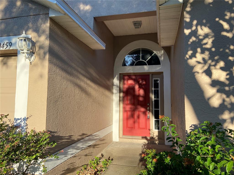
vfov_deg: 53.1
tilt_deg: +4.3
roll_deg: -0.9
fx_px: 176
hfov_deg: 67.3
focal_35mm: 26
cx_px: 117
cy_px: 88
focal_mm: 4.25
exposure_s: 1/1043
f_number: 1.8
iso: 32
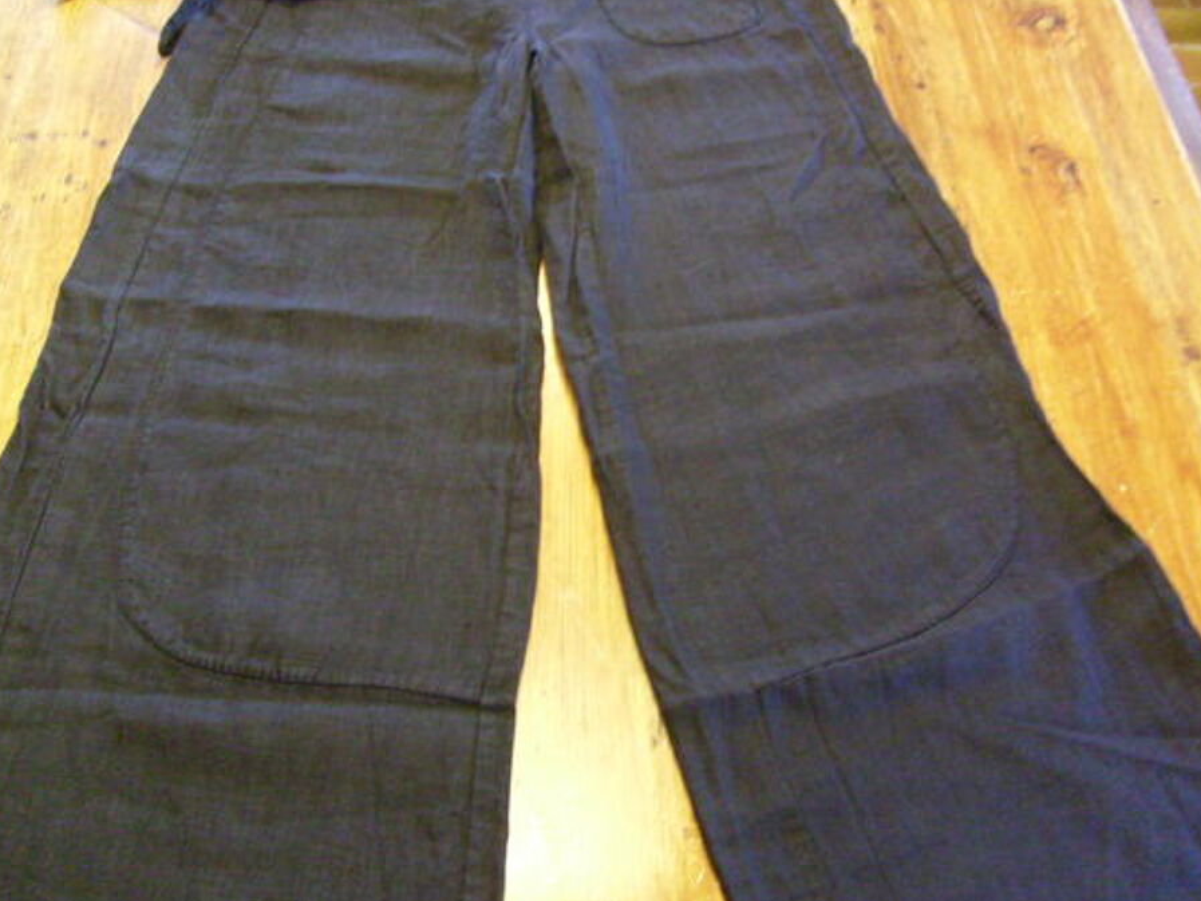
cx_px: 573
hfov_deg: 47.8
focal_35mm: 39
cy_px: 403
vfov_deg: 36.8
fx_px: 1353
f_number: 2.8
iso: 200
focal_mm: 5.8
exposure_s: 1/10
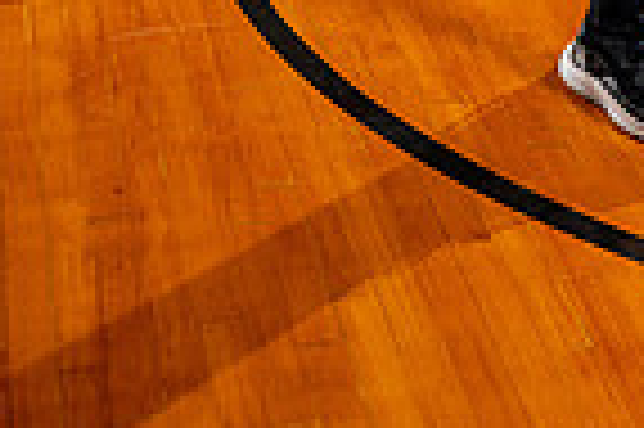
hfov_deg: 18.5
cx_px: 446
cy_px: -554
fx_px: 1966
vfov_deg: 10.8
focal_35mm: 110
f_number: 5.6
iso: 100
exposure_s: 1/250
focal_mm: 35
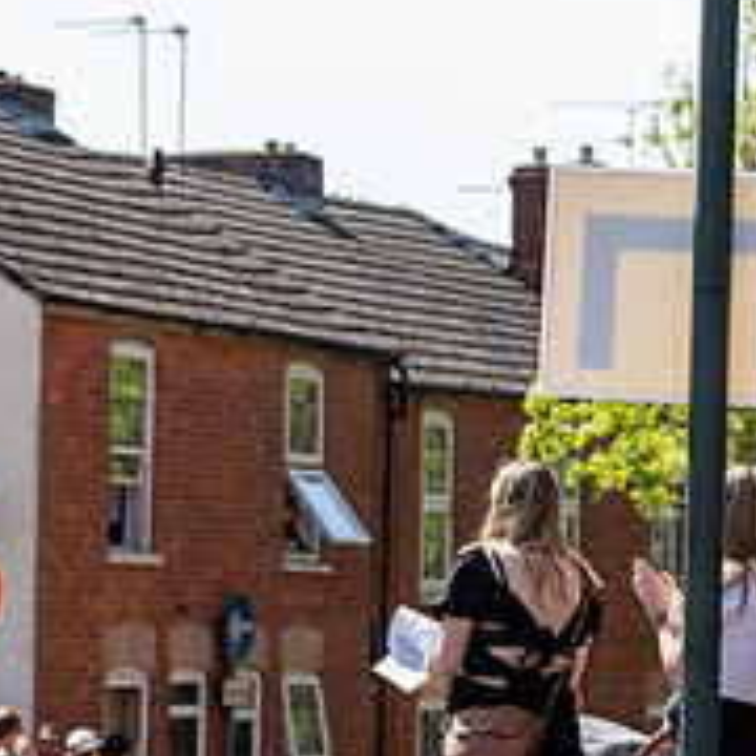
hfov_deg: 8.5
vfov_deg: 8.5
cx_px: -105
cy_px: 477
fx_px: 5065
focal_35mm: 205
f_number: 4
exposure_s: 1/800
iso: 160
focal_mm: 75
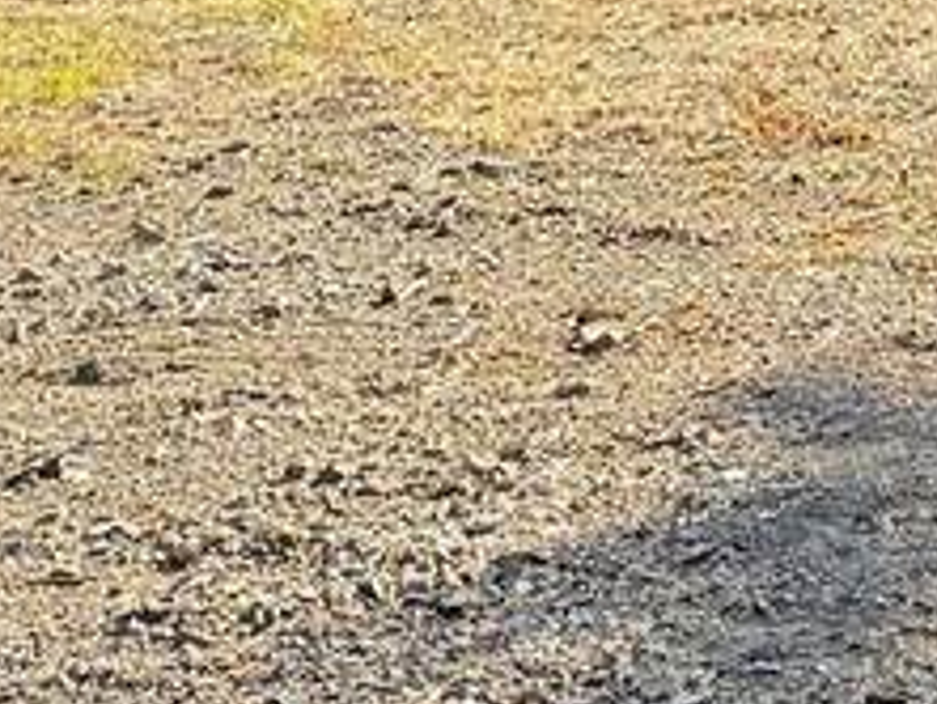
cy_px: -1086
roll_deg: -0.8
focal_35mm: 139
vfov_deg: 9.3
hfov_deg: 11.1
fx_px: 3765
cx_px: 2472
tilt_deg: +6.8
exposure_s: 1/868
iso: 100
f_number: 1.78
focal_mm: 6.76
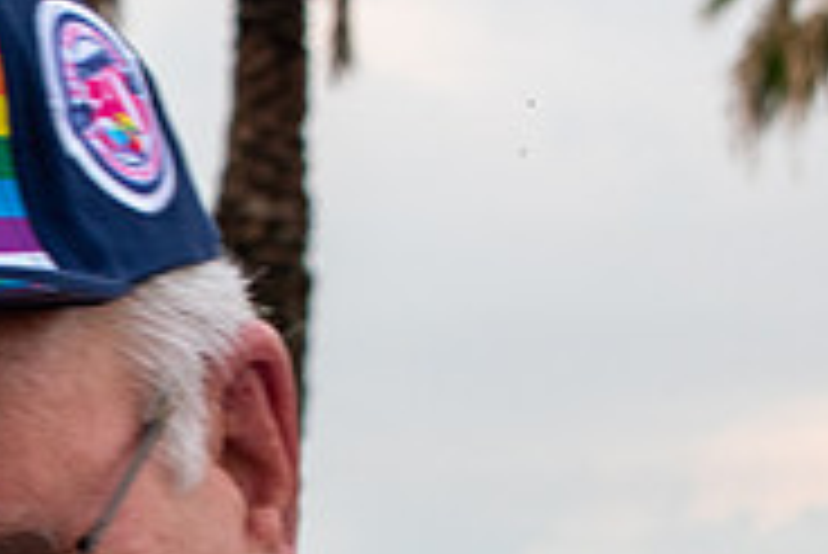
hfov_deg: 10.6
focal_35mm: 189
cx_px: -346
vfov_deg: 7.2
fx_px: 4350
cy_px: 669
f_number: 8
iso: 250
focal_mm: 40
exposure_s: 1/250
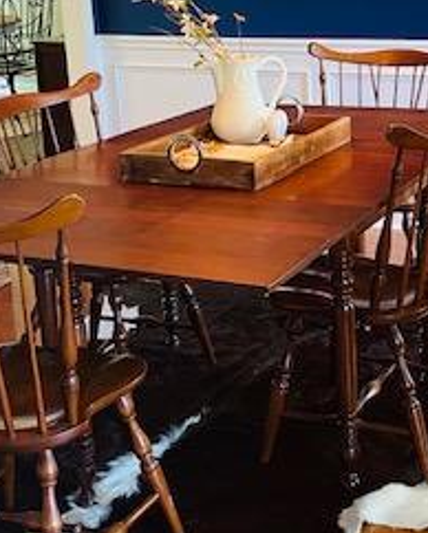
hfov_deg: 22.7
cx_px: 304
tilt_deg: -12.7
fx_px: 1060
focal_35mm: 67
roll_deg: +1.8
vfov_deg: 28.1
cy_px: 170
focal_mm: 4.25
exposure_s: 1/30
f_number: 1.8
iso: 500
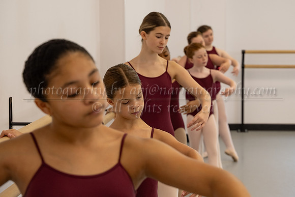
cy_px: 80
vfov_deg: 14.6
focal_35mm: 94
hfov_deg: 21.6
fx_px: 770
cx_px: 183
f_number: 5
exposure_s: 1/200
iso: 640
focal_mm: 75
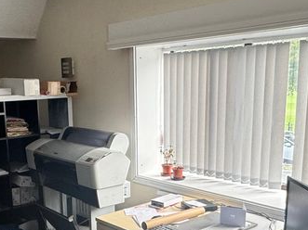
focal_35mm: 47
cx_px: 90
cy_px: 170
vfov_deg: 30.4
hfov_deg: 39.7
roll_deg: +3.0
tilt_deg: -11.5
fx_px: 418
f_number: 2.2
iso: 160
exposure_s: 1/100
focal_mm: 2.22
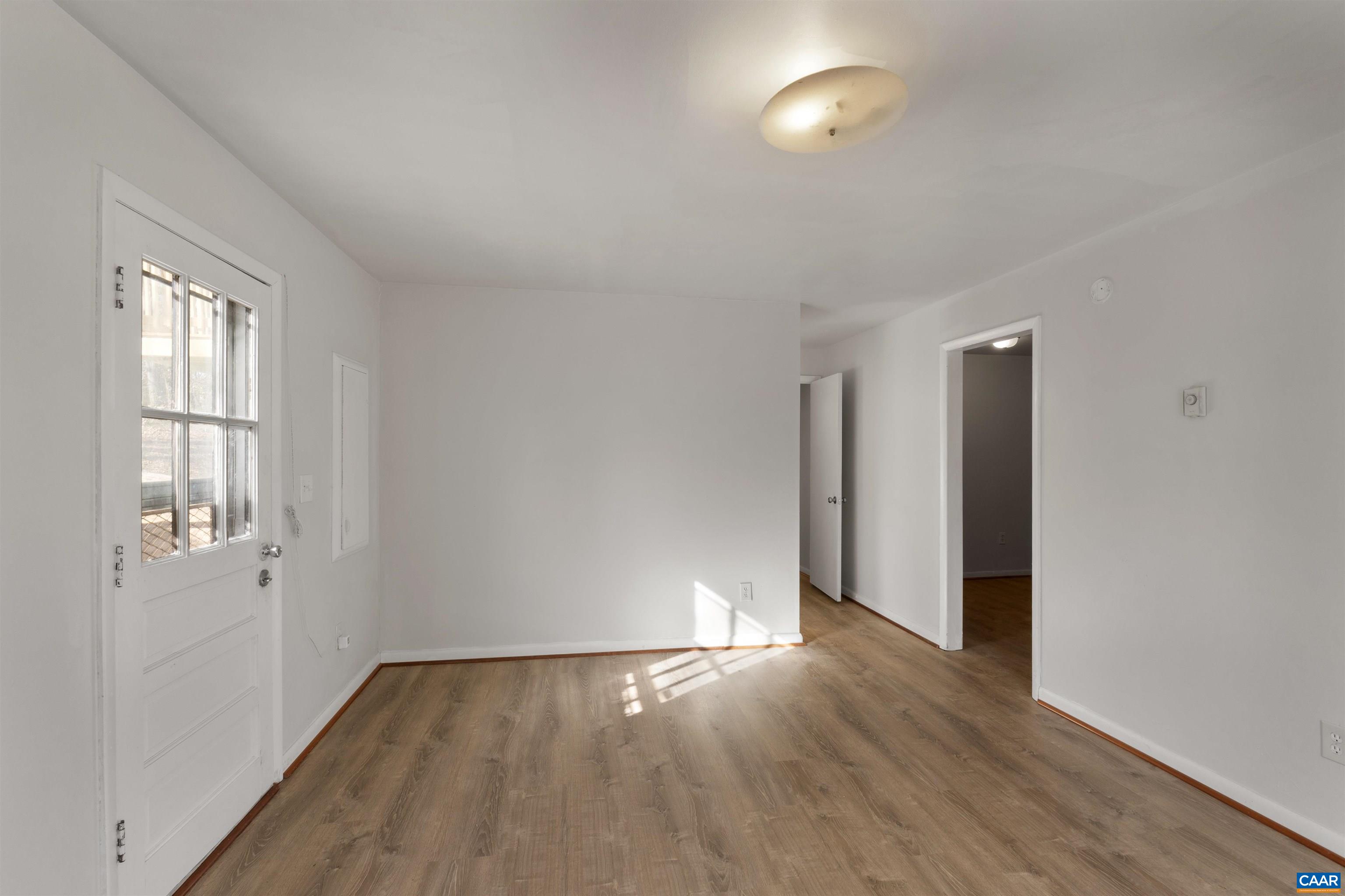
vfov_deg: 77.3
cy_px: 448
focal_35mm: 15
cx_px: 672
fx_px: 560
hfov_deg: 100.4
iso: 200
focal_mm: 10
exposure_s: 1/6
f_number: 9
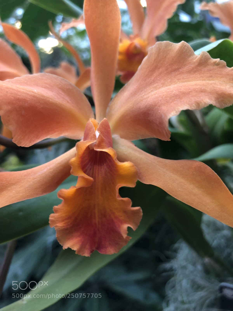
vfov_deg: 63.4
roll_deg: +19.1
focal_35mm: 28
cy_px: 156
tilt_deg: +26.2
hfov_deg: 49.7
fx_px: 251
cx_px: 116
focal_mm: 3.99
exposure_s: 1/17
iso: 40
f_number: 1.8
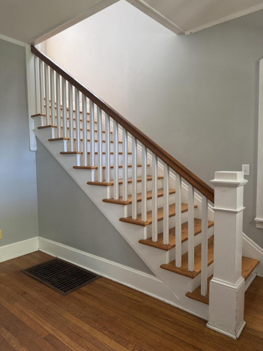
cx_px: 132
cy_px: 176
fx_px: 243
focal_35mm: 24
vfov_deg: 71.6
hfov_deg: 56.8
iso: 200
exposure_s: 1/98
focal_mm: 6.76
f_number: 1.78
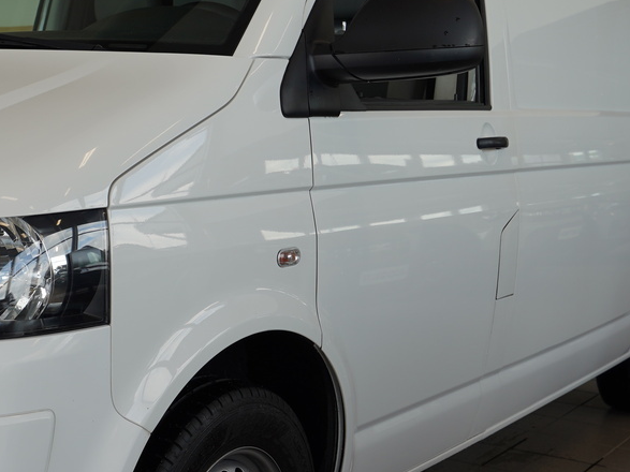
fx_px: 1110
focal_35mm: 61
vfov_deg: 24.0
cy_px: 280
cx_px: 111
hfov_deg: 30.8
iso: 100
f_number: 4.5
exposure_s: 1/80
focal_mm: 23
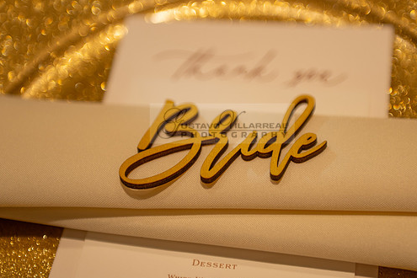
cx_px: 223
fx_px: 950
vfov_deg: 16.6
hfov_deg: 24.8
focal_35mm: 82
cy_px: 123
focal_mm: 70
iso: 400
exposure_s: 1/250
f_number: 2.8
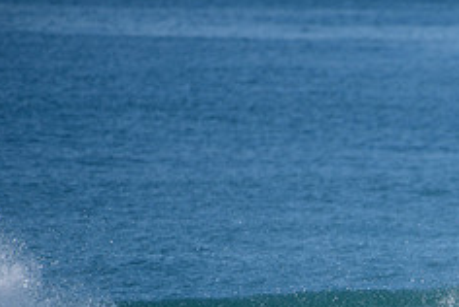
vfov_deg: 1.1
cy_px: 351
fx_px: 15676
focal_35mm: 1228
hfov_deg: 1.7
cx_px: 537
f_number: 5.6
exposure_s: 1/2000
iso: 220
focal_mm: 500
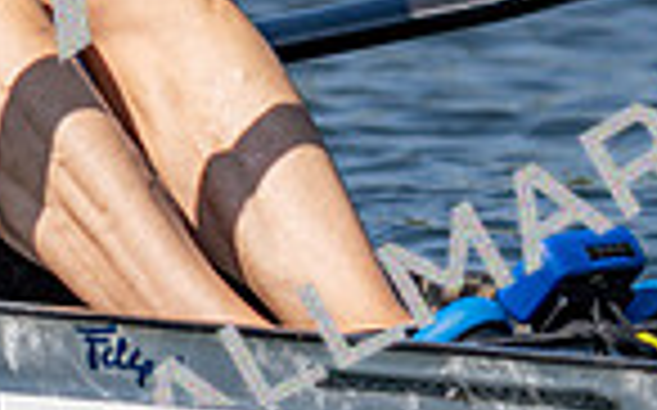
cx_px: -351
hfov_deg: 2.6
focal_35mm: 810
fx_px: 14492
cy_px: -367
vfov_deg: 1.6
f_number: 5.6
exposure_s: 1/2000
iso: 200
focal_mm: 200
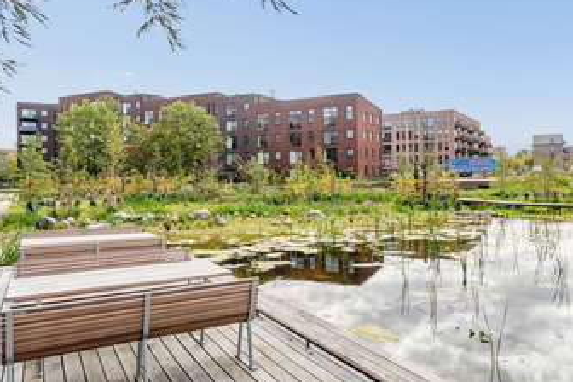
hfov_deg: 59.8
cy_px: 172
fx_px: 492
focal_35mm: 31
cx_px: 348
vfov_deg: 42.4
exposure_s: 1/500
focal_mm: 16.5
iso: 200
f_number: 8
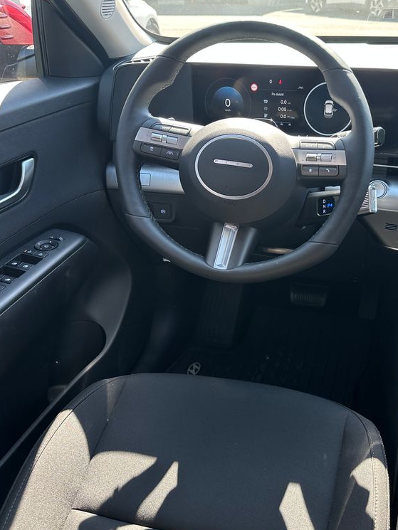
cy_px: 267
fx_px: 506
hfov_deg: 42.1
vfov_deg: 55.3
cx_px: 278
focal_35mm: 33
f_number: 1.78
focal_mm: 6.86
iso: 64
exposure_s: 1/187
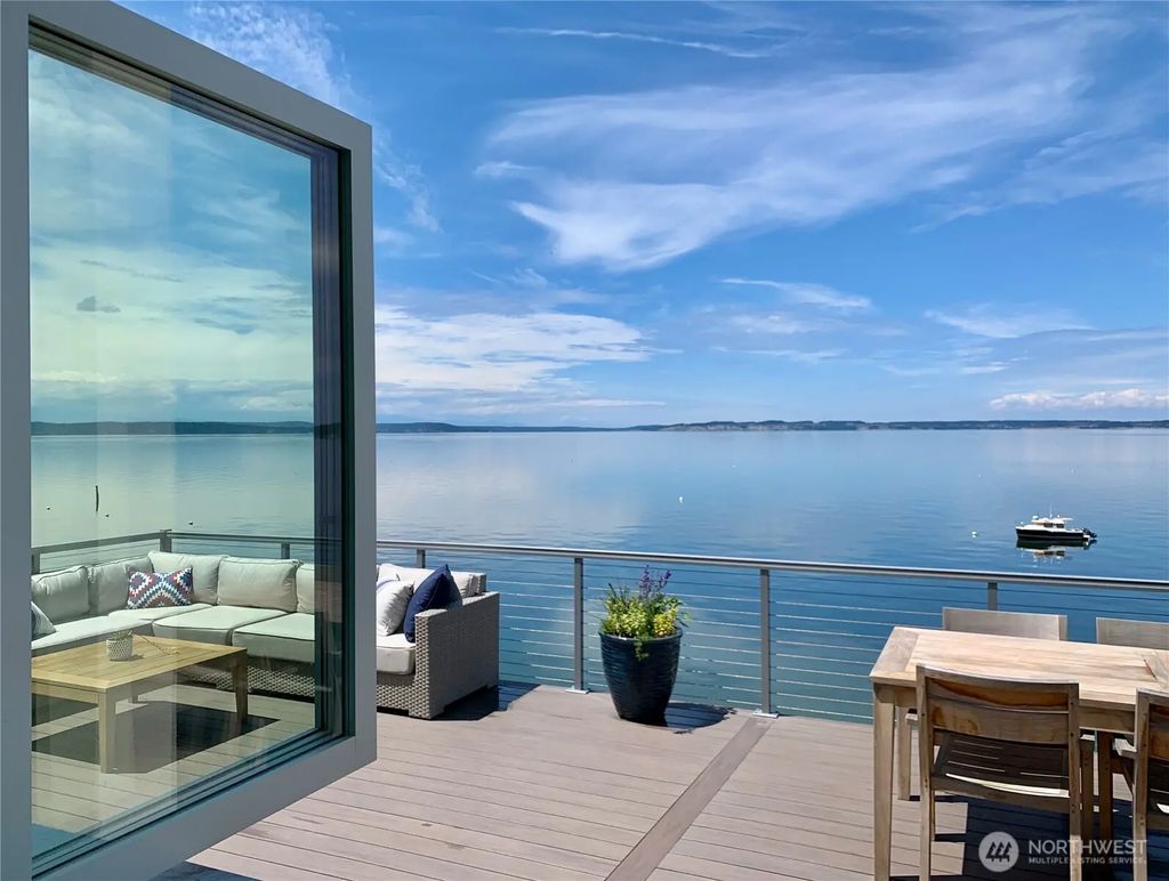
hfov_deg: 67.2
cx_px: 584
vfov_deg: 53.2
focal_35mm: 26
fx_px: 880
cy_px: 440
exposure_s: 1/3401
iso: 25
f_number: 1.8
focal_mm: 4.25
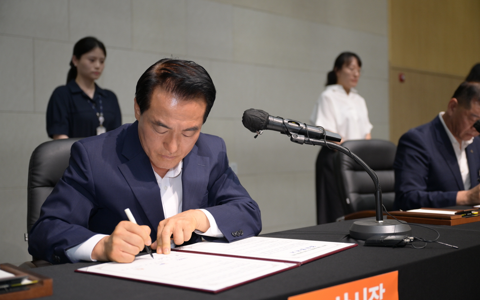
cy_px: 153
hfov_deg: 48.2
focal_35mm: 41
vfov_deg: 31.3
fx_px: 536
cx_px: 240
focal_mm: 40
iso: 800
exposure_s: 1/200
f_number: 2.8
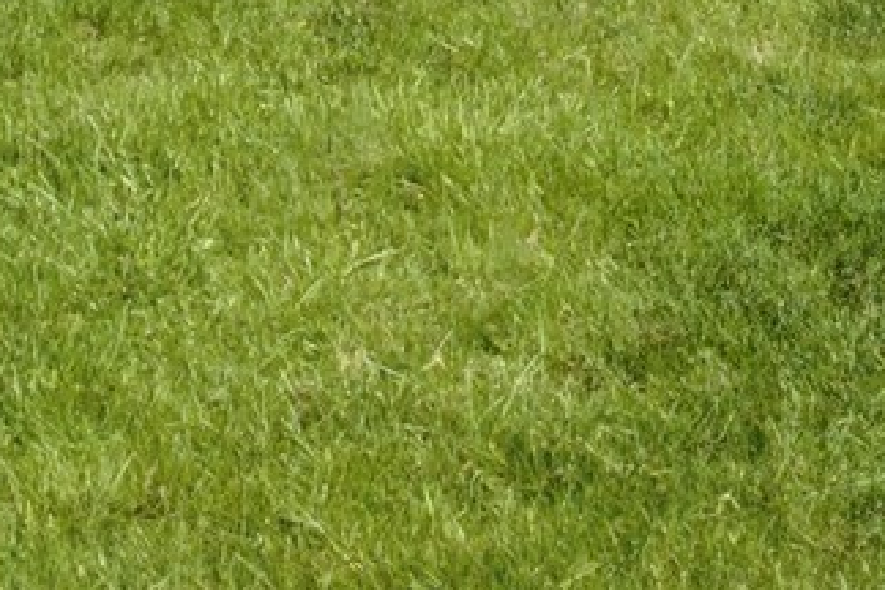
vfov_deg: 10.5
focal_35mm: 101
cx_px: 757
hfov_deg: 19.9
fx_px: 2483
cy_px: -1069
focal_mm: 16
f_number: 7.1
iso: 320
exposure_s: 1/1000
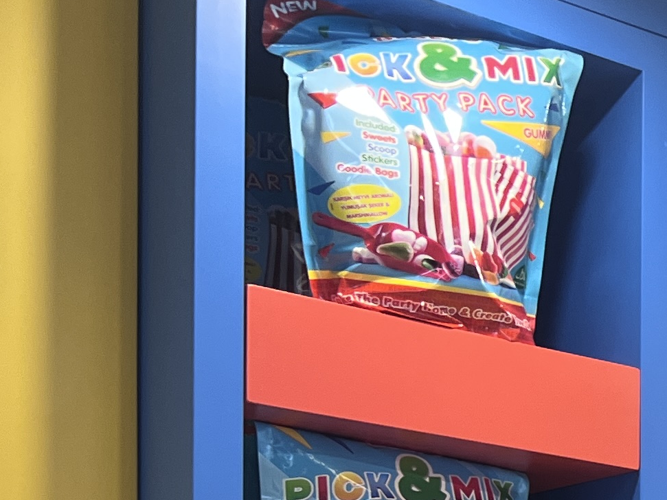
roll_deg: -0.5
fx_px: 2081
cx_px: 1285
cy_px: 883
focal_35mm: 108
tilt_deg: +0.8
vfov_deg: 12.6
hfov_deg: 15.2
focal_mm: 5.7
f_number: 1.5
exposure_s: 1/100
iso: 50
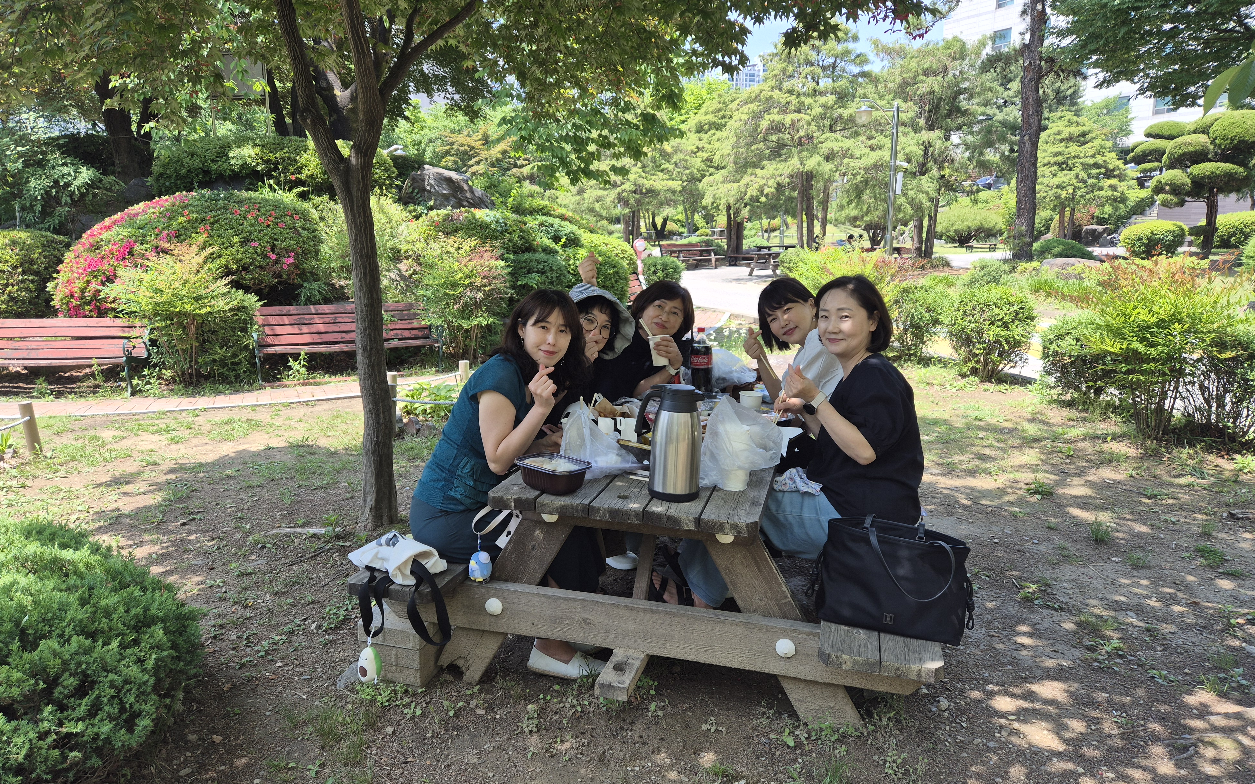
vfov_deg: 49.3
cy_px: 380
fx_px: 855
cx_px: 623
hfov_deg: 72.5
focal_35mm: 25
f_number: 1.8
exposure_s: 1/406
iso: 25
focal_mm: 5.4
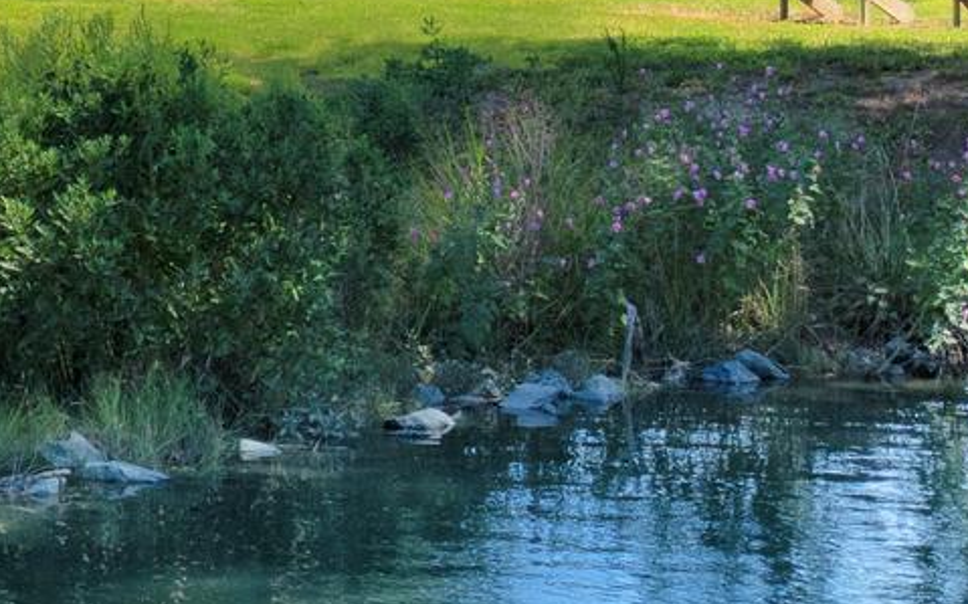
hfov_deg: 12.5
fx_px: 4140
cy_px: -233
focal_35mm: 157
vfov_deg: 8.2
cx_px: -590
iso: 320
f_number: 8
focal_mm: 24
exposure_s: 1/500
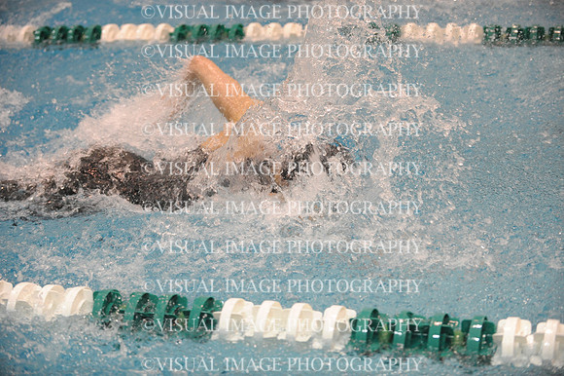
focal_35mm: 78
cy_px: 188
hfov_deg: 26.0
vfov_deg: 17.5
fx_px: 1221
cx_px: 282
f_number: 2.8
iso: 3200
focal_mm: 78
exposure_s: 1/400
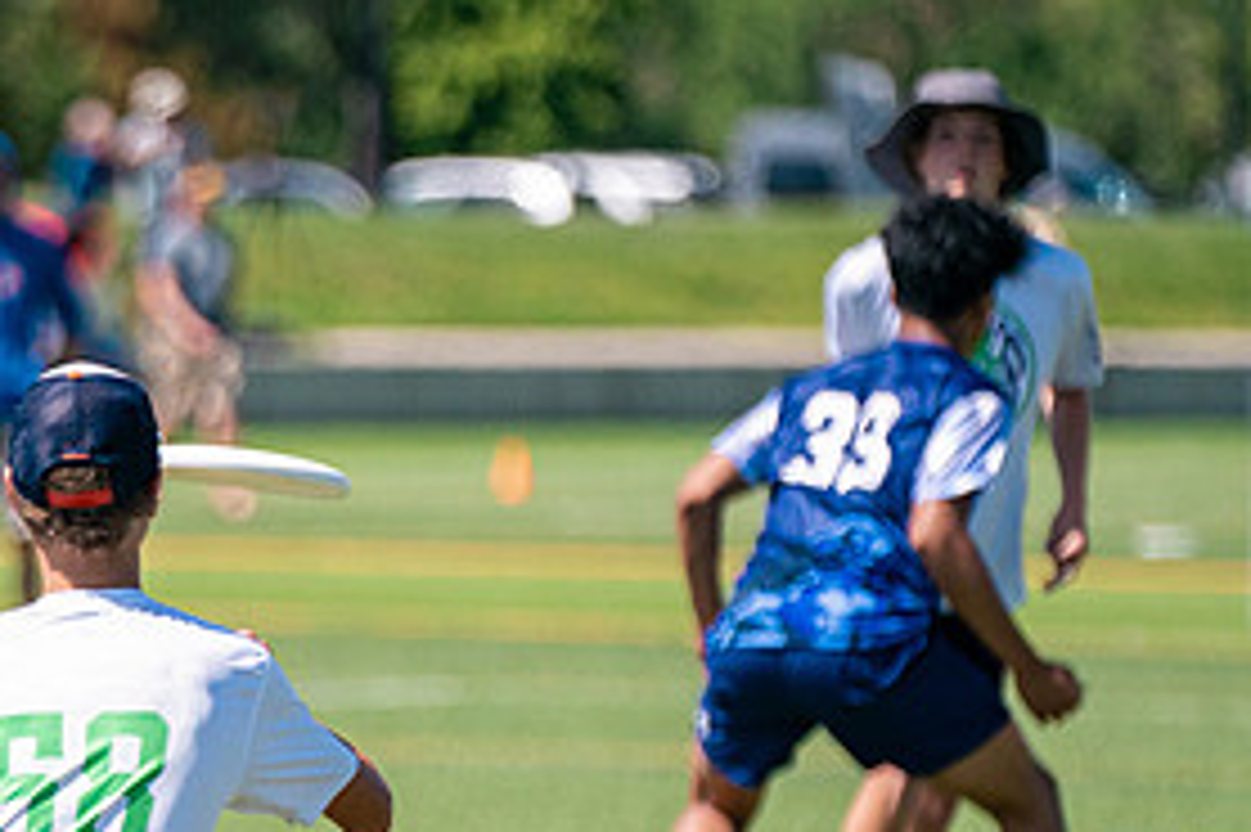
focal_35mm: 473
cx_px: 143
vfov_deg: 2.9
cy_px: 781
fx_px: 16426
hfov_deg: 4.4
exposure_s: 1/12800
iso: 640
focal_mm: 173
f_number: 2.8
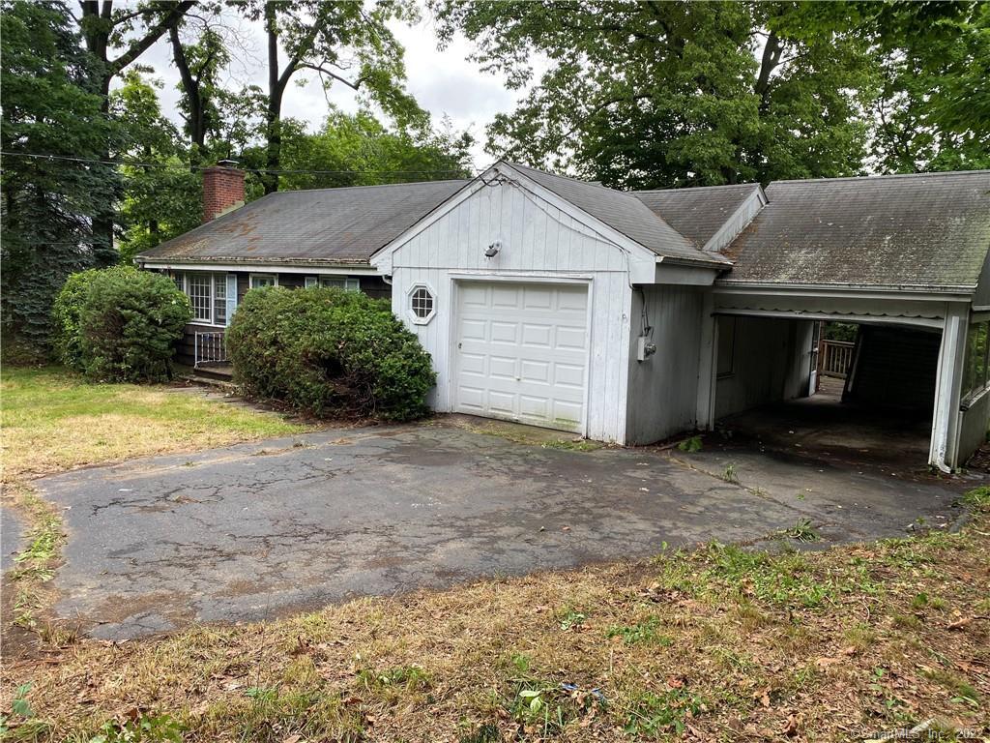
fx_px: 744
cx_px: 495
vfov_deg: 53.1
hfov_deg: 67.3
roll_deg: -1.5
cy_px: 372
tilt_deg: -6.2
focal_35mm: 26
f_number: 1.8
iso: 32
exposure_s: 1/767
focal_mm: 4.25
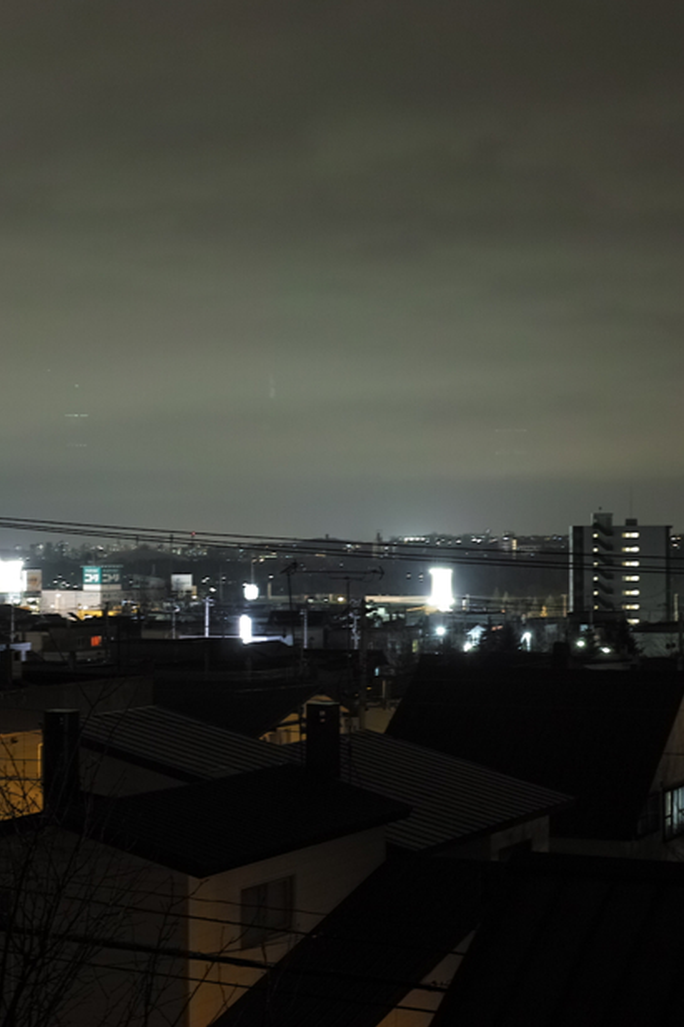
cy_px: 514
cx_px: 258
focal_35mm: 73
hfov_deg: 18.6
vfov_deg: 27.7
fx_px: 2082
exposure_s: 2.5
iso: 200
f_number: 4
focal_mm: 30
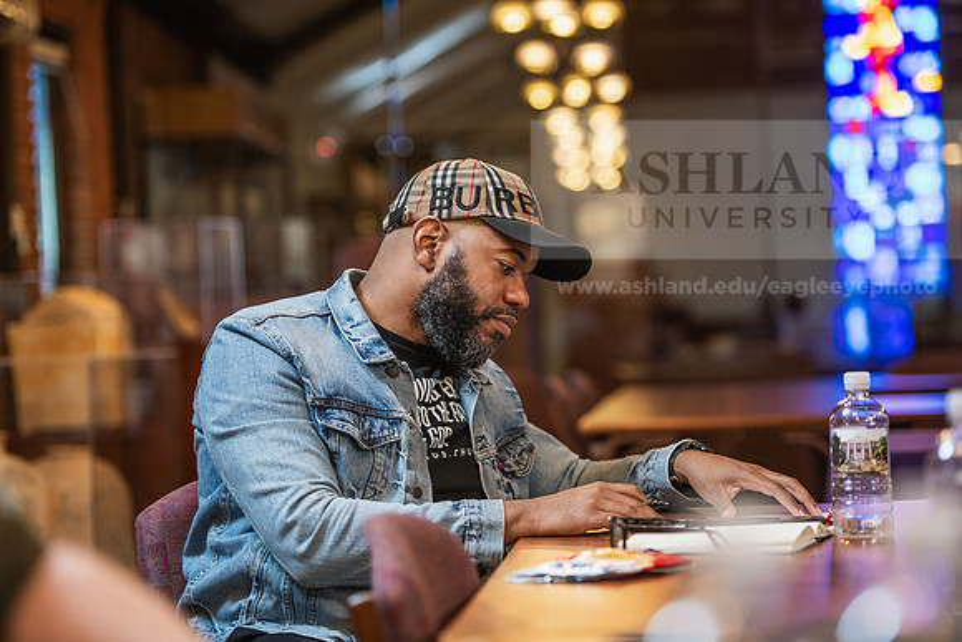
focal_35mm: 105
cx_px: 481
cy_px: 321
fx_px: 2806
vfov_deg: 13.0
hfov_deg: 19.5
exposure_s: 1/160
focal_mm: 105
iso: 640
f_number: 2.8
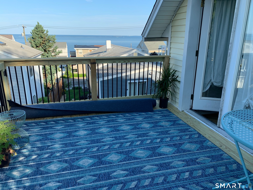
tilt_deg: -15.5
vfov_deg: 53.1
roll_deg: -0.1
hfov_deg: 67.3
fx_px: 190
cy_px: 95
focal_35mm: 26
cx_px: 126
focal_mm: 4.25
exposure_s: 1/616
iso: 25
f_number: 1.8
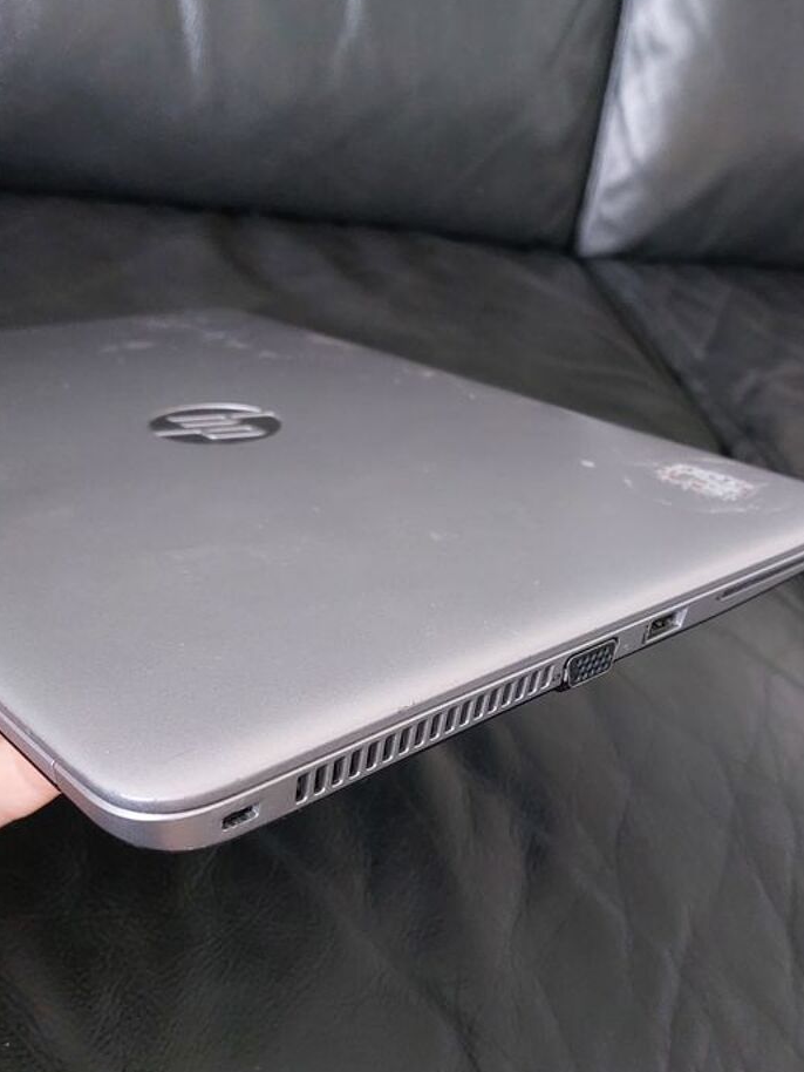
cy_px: 586
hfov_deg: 40.6
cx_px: 470
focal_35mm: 35
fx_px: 1083
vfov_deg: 52.5
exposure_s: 1/33
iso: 500
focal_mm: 5.23
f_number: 1.8
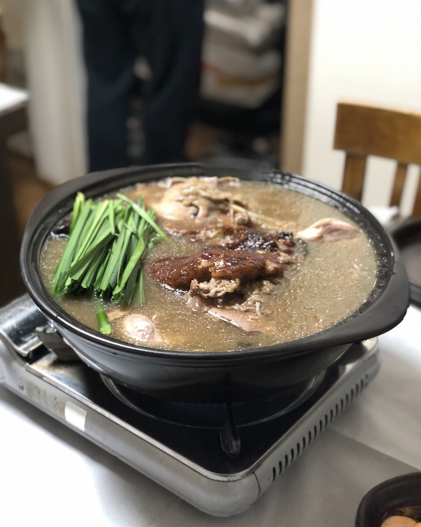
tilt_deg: -30.8
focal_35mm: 55
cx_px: 210
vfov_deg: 34.2
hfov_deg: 27.6
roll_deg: +0.0
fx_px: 857
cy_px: 261
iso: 160
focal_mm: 6
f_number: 2.4
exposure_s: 1/17
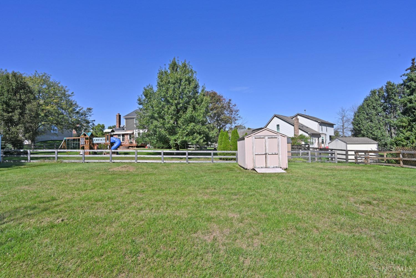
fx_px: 202
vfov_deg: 68.9
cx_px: 208
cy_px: 139
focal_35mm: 18
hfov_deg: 91.6
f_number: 11
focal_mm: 17.5
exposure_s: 1/200
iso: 100
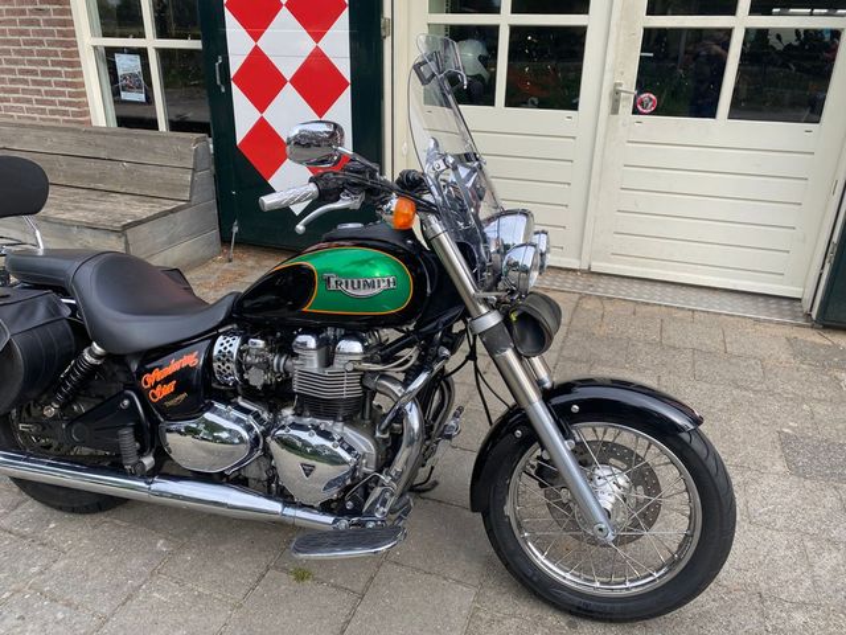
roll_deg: -2.0
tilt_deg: -22.5
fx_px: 635
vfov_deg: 53.1
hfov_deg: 67.3
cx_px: 423
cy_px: 318
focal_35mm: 26
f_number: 1.8
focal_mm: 4.25
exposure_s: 1/576
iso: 32
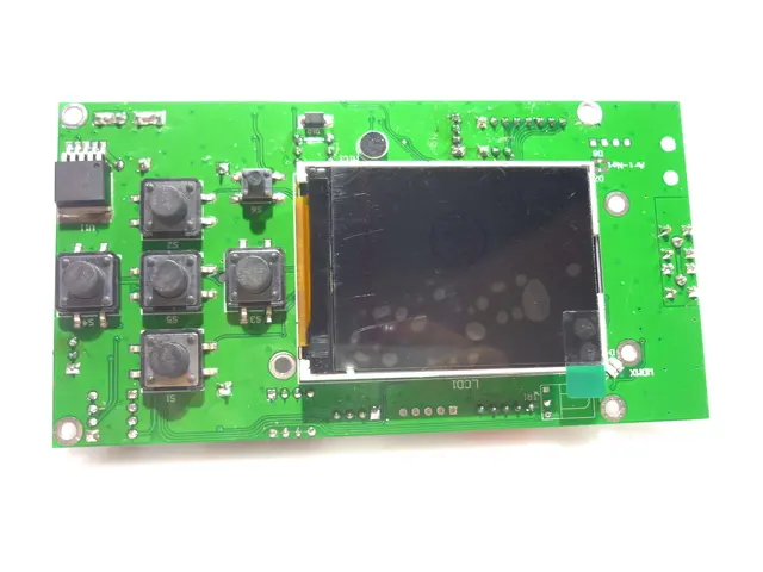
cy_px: 286
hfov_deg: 55.4
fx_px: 727
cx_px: 382
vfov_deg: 42.9
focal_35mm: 33
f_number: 2.8
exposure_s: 1/30
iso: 125
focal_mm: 5.5
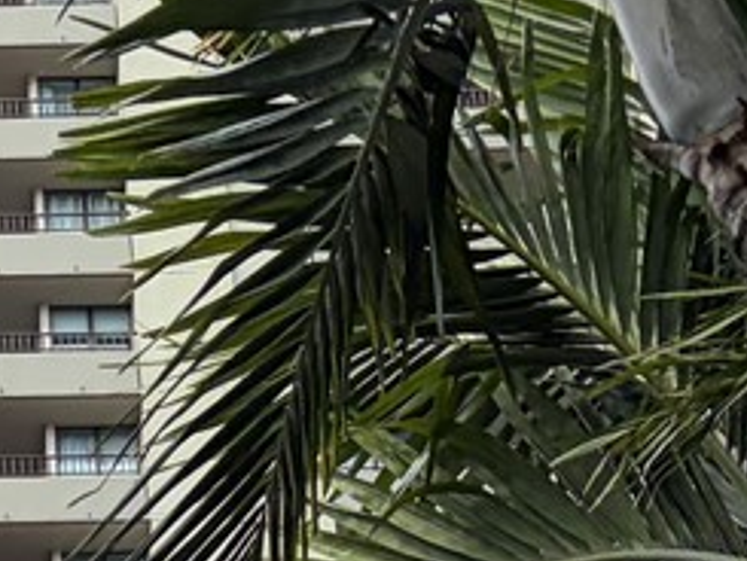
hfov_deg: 11.2
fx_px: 3670
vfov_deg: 7.7
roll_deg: +0.2
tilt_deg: +24.6
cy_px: 1610
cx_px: -351
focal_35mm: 170
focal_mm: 5.96
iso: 64
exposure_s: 1/2208
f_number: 1.6
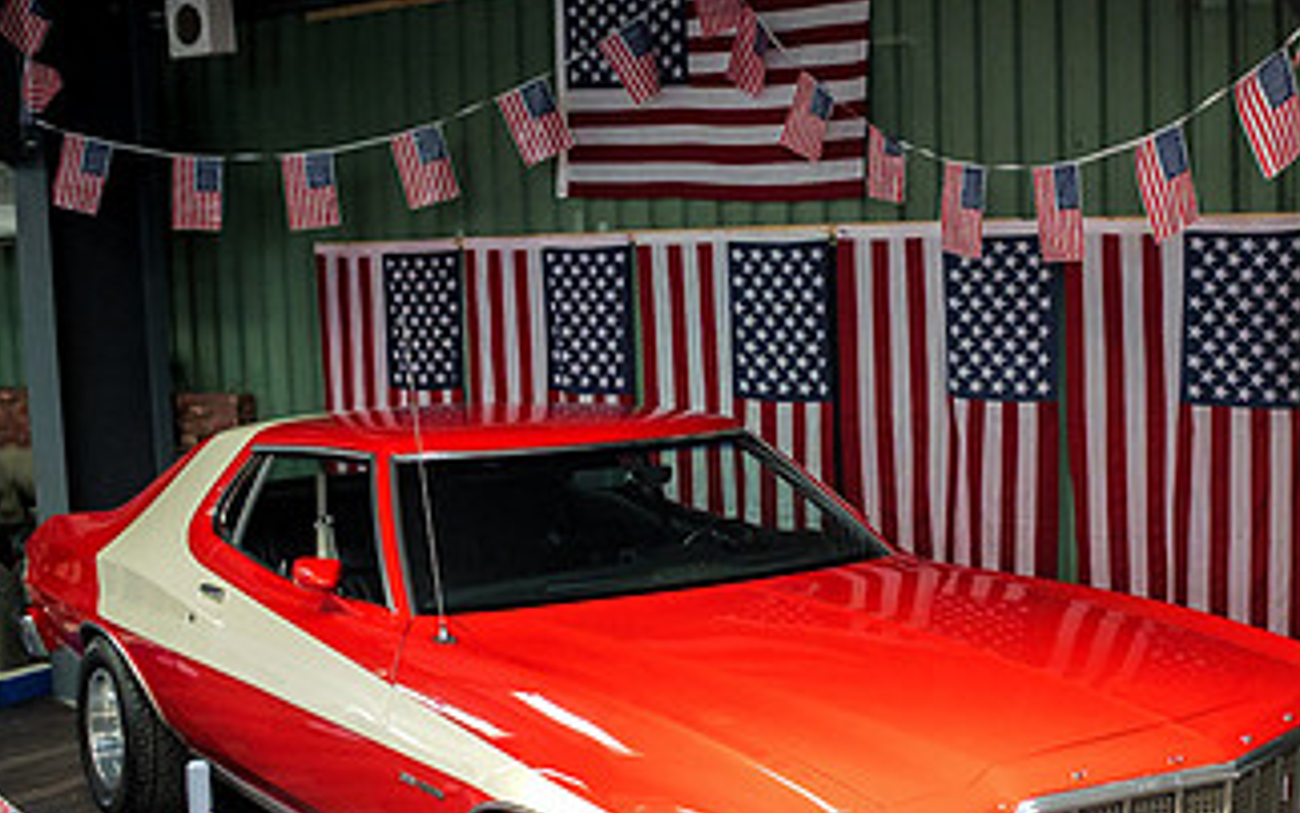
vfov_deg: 25.3
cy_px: 466
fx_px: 1807
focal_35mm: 51
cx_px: 881
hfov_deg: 39.0
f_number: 3.2
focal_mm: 12
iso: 1600
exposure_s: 1/80
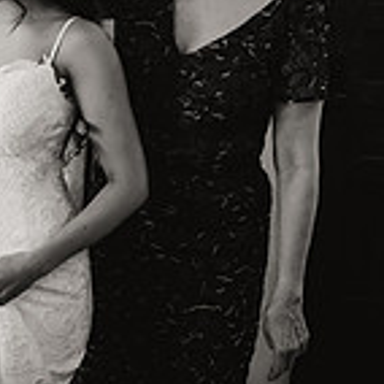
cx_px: 37
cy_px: 46
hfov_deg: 22.8
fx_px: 929
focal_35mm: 74
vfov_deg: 22.8
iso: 2500
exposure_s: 1/200
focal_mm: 27.5
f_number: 2.8
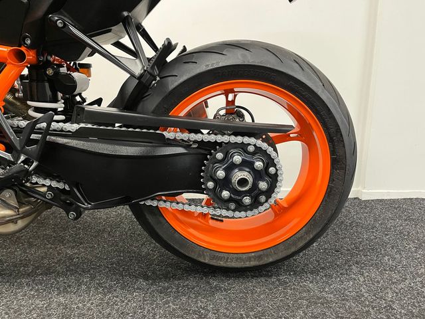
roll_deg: +0.0
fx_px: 319
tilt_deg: -12.9
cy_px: 160
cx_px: 212
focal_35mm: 26
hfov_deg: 67.3
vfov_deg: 53.1
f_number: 1.6
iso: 320
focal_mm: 5.1
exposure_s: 1/50
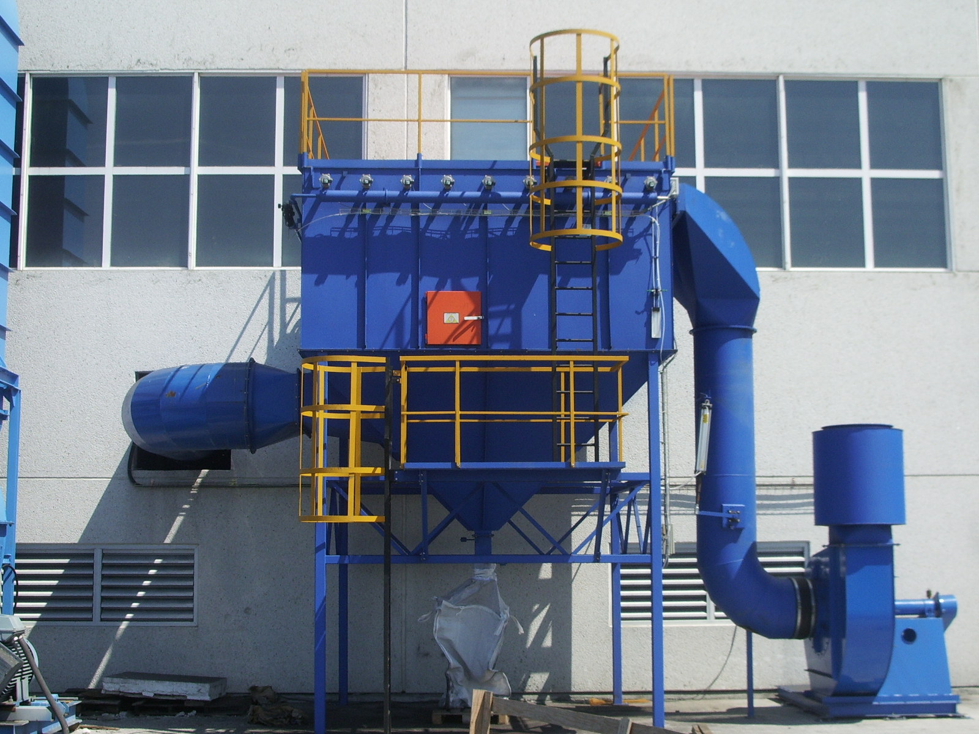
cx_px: 490
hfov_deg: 38.2
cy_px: 367
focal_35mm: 50
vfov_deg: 29.1
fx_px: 1414
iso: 100
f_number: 5
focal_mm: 8.2
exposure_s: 1/500
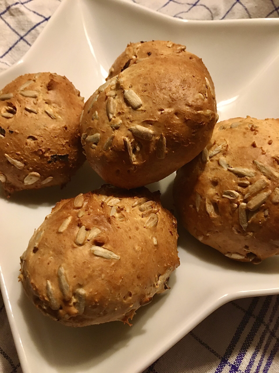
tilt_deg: -62.5
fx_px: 312
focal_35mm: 29
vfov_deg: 61.7
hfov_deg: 48.2
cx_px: 140
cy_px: 186
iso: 200
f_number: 2.2
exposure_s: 1/17
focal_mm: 4.15
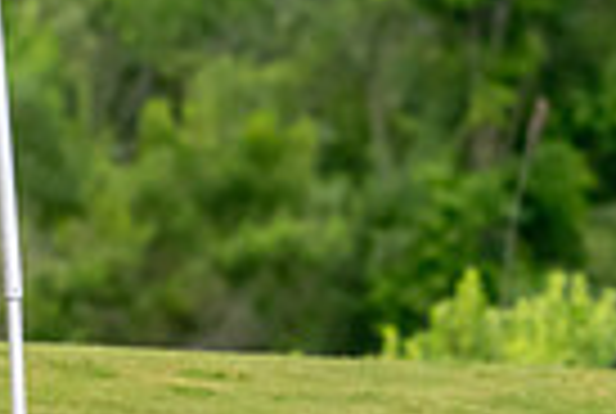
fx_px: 31501
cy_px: 7
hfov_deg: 1.1
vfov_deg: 0.8
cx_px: 787
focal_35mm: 1837
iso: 1800
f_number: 5.6
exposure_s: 1/2000
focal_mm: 290
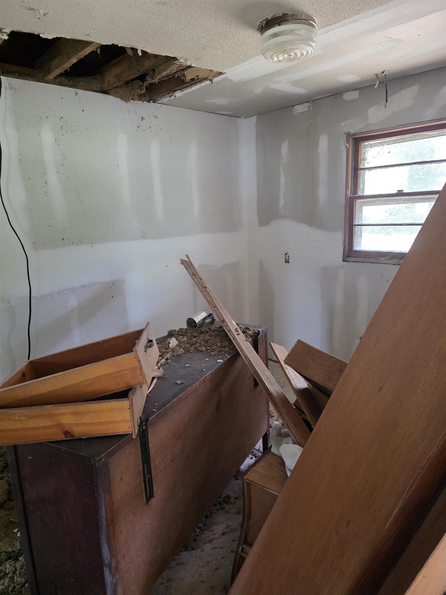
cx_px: 223
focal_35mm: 23
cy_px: 298
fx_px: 395
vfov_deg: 73.9
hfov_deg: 58.9
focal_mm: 6.3
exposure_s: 1/120
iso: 500
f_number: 1.7
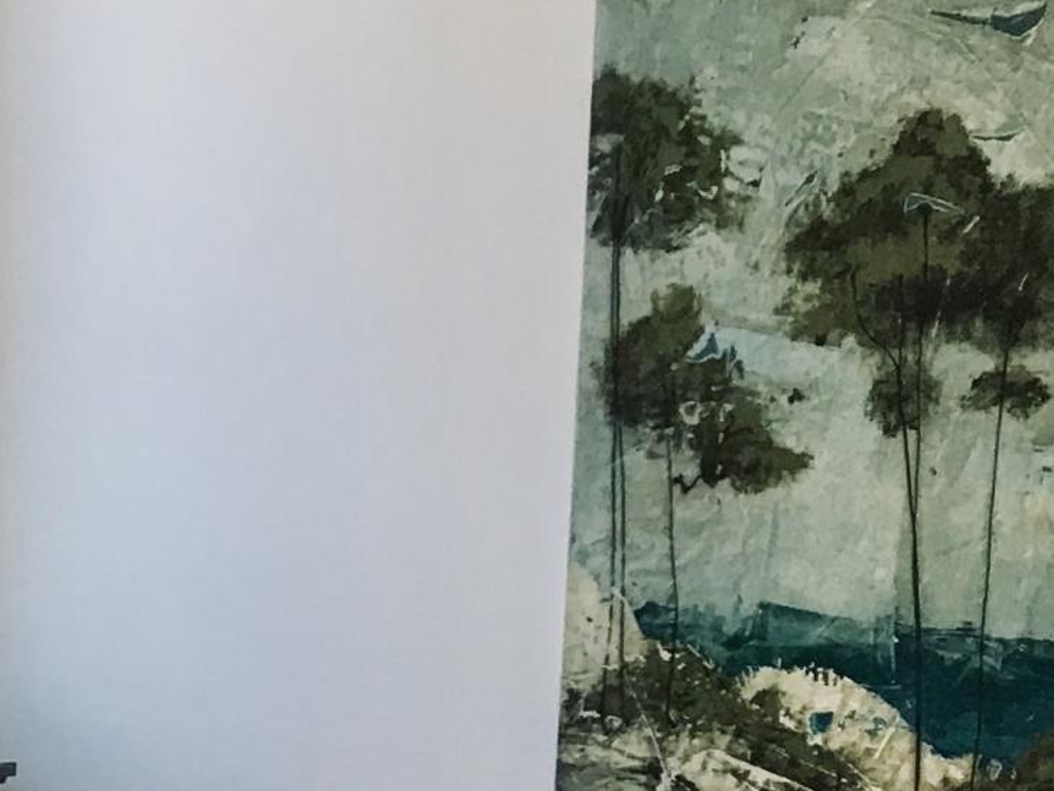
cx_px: -583
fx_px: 3503
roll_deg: -0.2
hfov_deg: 15.6
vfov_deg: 12.8
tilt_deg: -6.2
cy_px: 602
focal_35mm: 115
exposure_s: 1/60
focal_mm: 3.99
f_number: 1.8
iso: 32
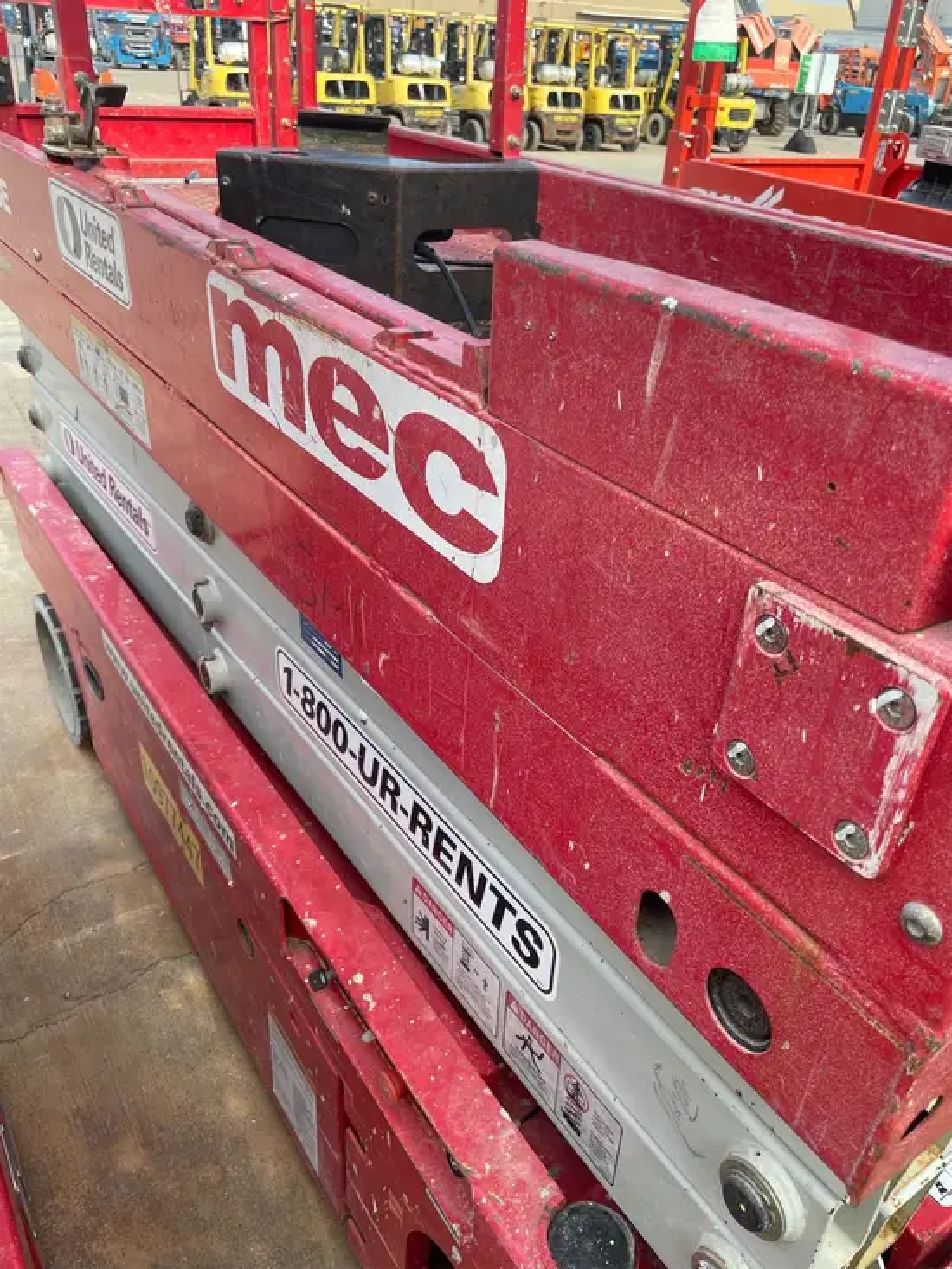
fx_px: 953
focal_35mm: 26
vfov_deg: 67.3
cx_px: 476
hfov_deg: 53.1
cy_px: 634
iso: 32
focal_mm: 4.2
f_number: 1.6
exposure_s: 1/500
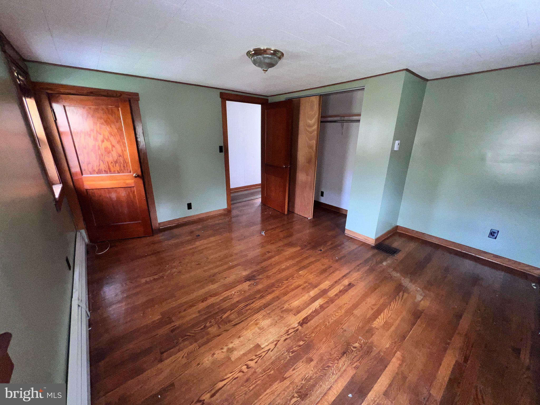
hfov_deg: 106.2
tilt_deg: -18.6
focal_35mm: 13
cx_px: 270
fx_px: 203
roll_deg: -1.2
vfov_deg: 89.9
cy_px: 202
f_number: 1.8
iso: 80
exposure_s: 1/61
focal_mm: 1.57
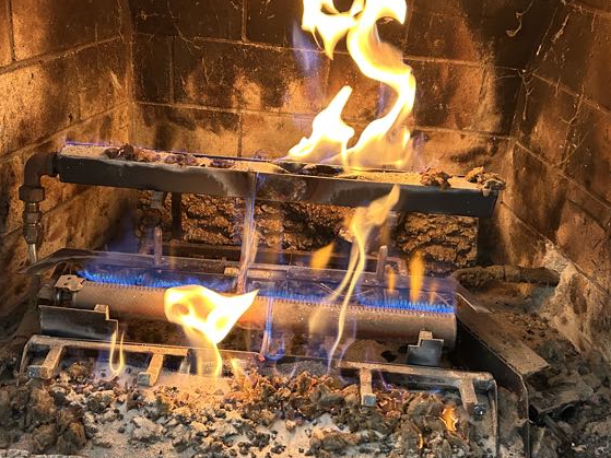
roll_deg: -4.3
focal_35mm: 40
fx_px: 706
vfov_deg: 35.9
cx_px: 293
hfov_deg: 46.8
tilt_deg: -28.4
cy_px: 220
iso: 500
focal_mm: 5.7
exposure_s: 1/50
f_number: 1.5
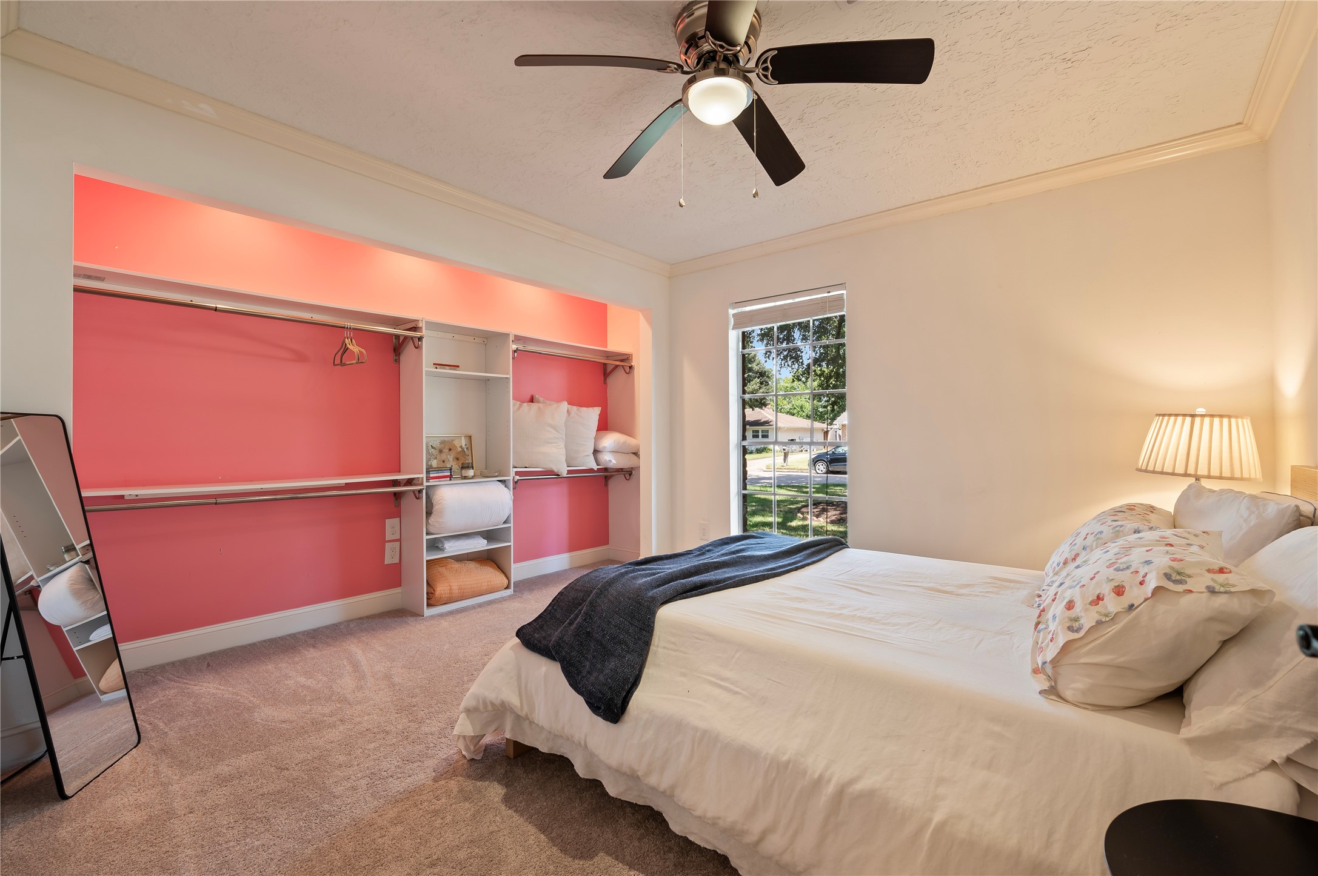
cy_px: 438
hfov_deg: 100.4
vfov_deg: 77.2
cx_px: 659
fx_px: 549
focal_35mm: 15
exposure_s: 1/2.5
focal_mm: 15
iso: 125
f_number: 6.3
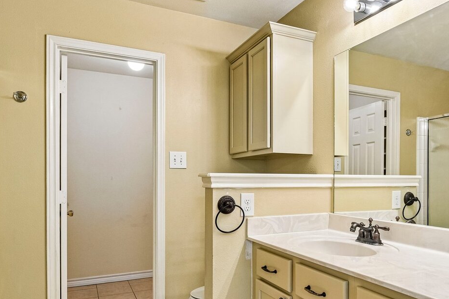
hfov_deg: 64.7
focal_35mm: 28
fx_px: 349
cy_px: 182
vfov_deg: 46.1
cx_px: 274
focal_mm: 16
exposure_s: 1/15
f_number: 8
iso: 720
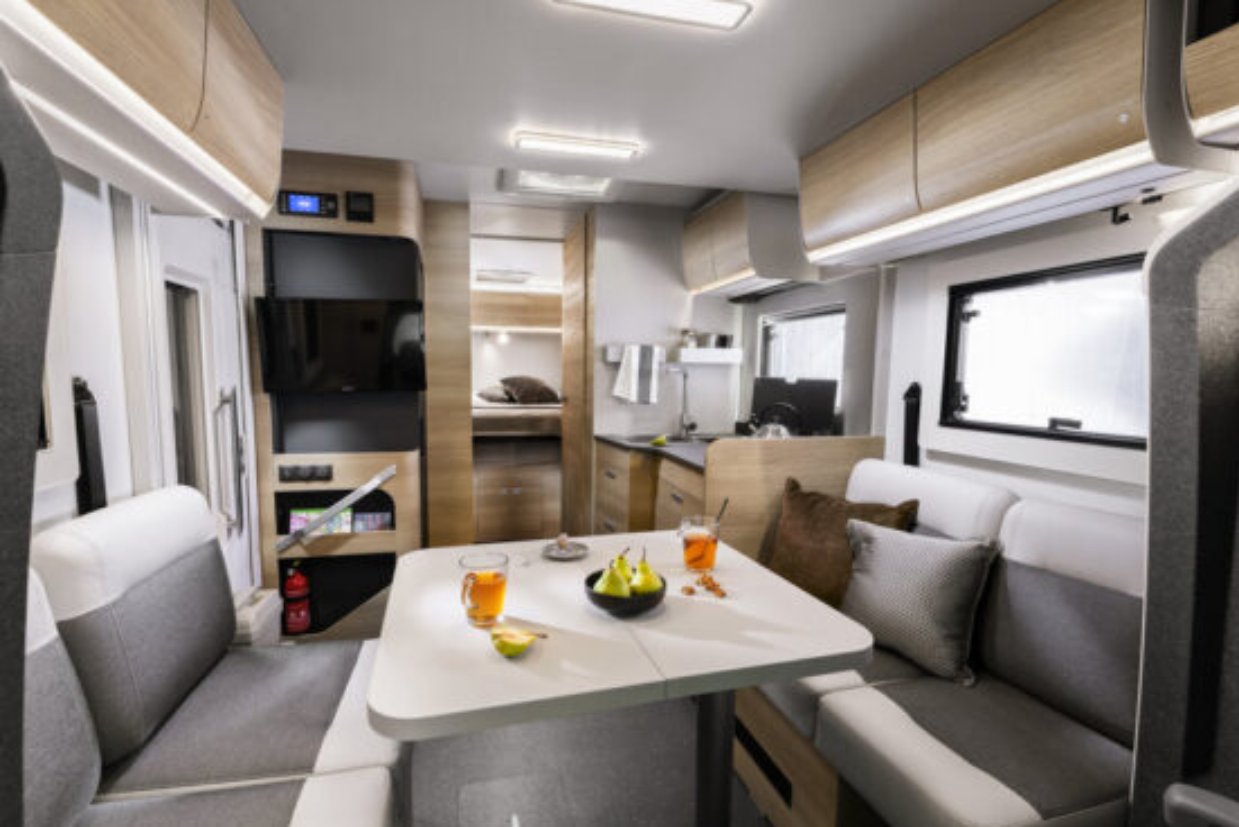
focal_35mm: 16
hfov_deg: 96.7
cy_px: 429
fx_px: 551
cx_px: 600
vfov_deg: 73.8
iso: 400
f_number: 8
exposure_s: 1/20
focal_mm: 14
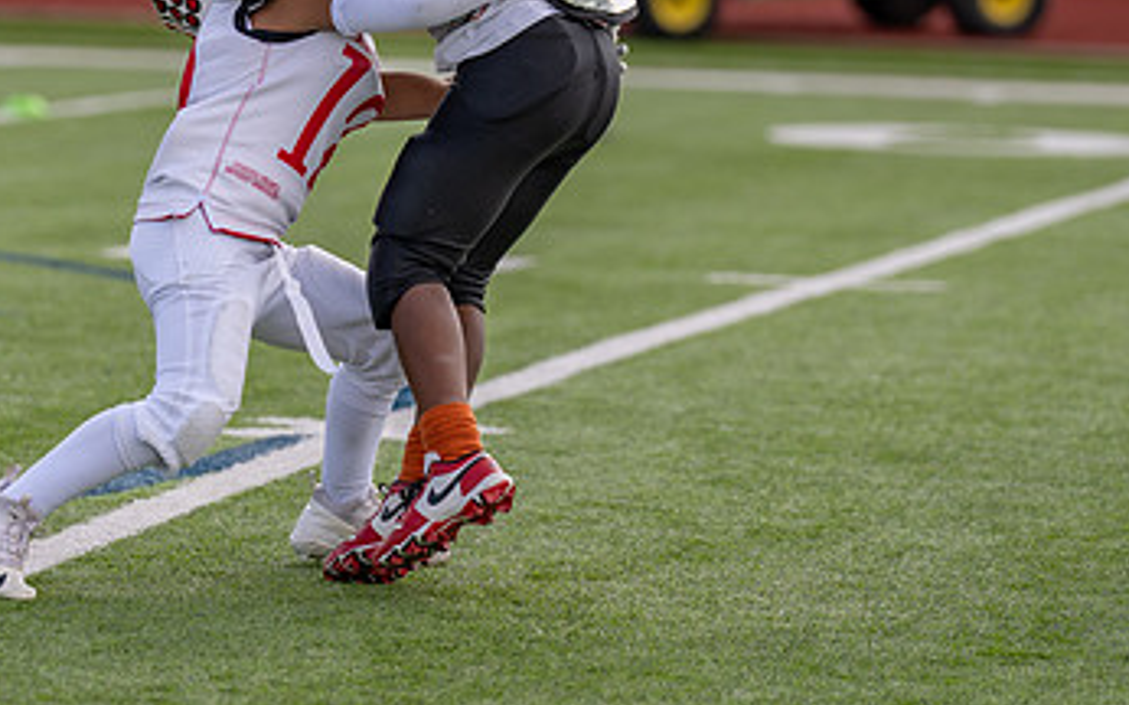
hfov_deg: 7.5
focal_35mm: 280
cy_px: 166
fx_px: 8612
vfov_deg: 4.7
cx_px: 405
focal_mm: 153
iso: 100
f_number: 2.8
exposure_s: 1/1600
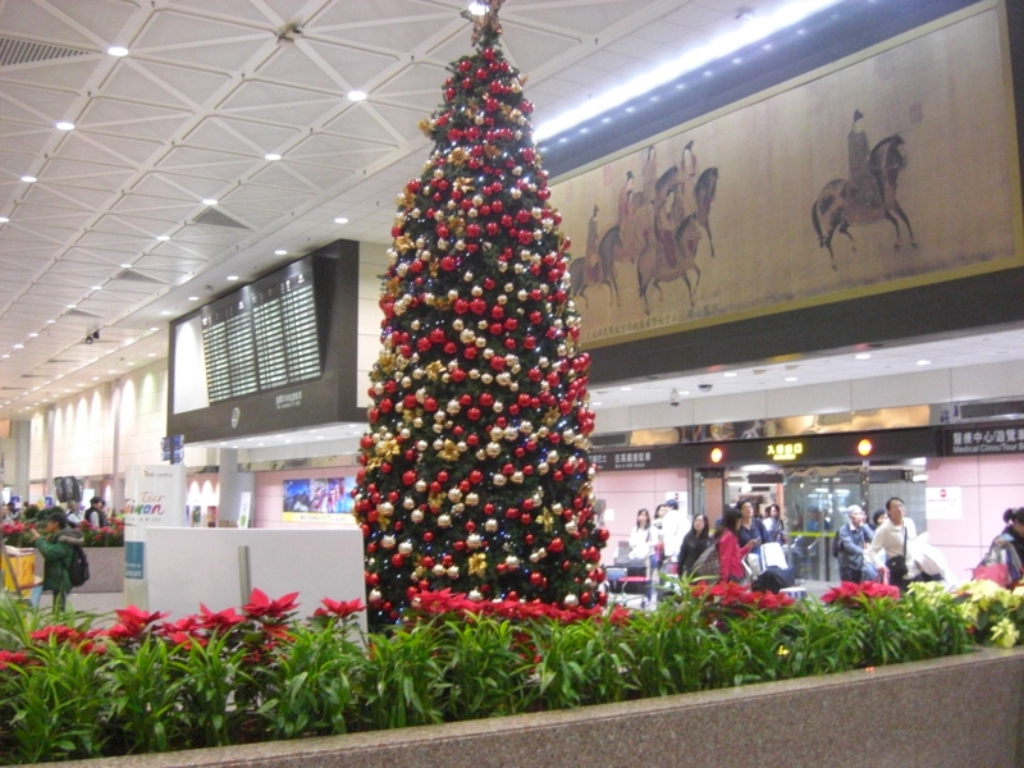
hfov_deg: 49.0
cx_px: 512
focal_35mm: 38
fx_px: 1124
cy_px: 384
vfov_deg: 37.7
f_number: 2.8
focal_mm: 7.9
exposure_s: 1/30
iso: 800
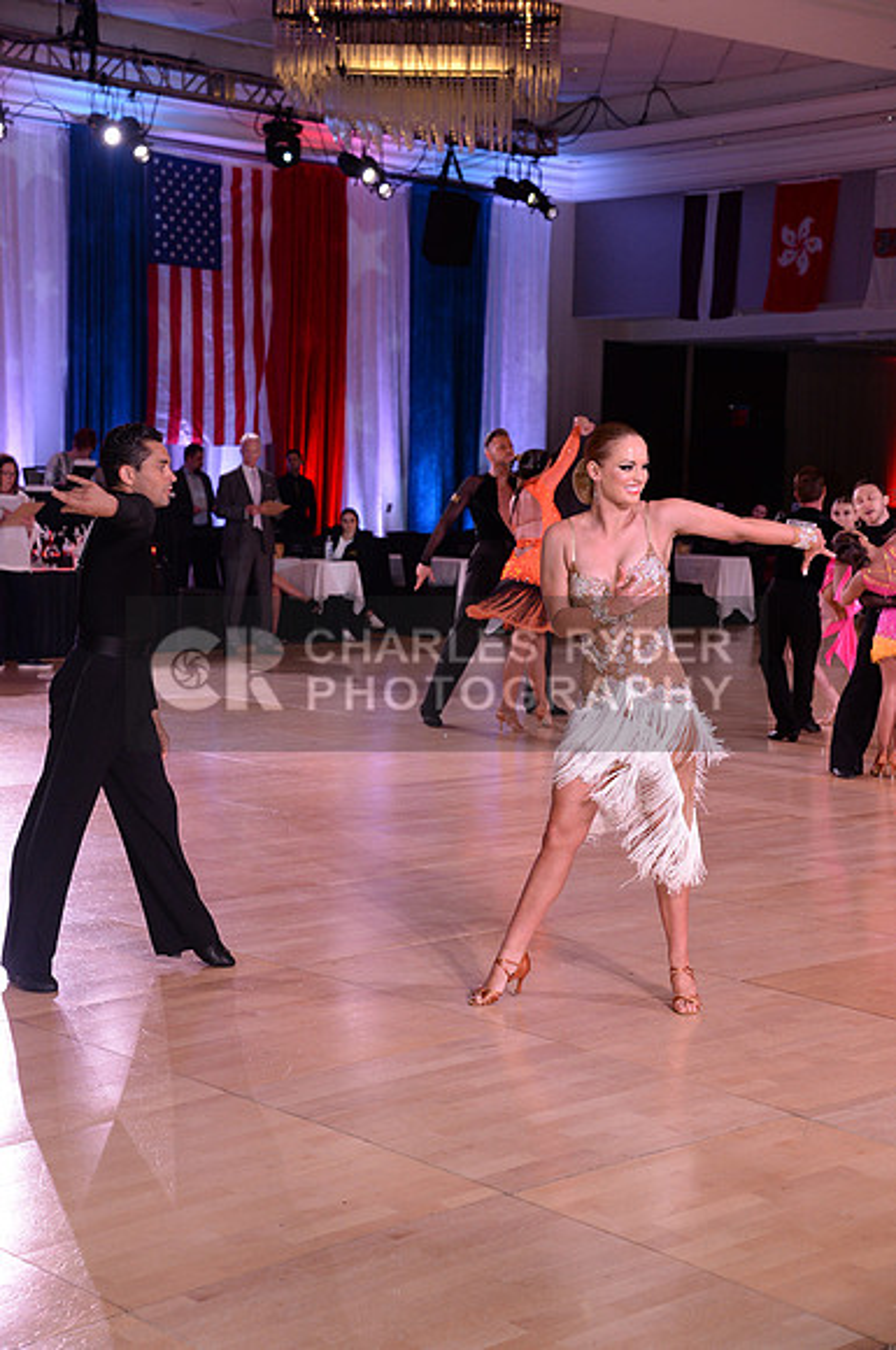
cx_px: 448
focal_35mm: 62
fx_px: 2321
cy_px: 675
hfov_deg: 21.8
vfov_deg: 32.4
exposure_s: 1/250
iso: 2000
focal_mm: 62
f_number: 5.6
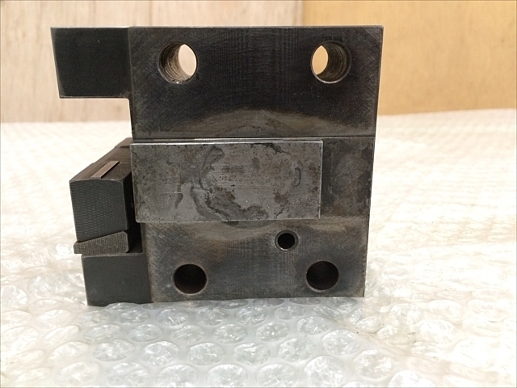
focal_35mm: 29
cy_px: 194
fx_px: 433
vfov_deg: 48.2
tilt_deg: -17.6
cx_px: 258
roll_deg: +1.3
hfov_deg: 61.7
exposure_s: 1/30
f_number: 2.2
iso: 125
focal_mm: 4.15
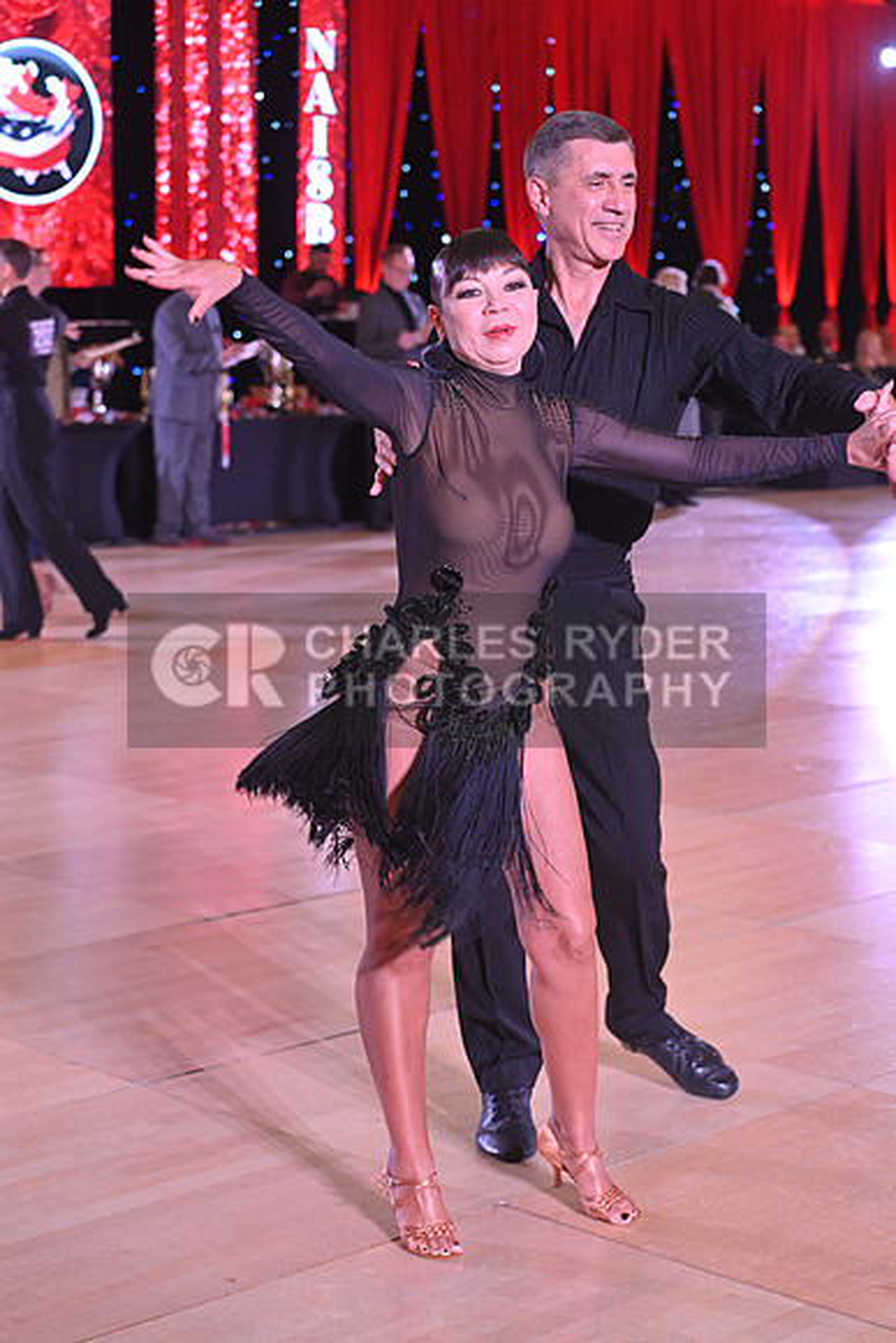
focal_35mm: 70
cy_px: 672
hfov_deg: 19.5
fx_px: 2612
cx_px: 448
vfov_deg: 28.8
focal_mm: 70
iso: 3200
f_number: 5
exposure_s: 1/320
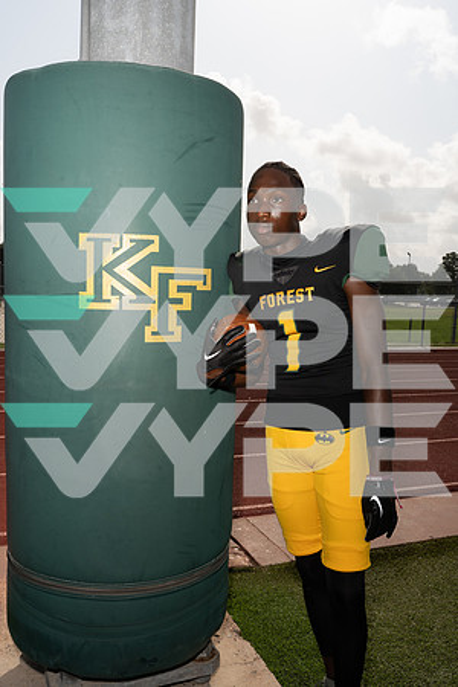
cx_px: 229
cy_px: 344
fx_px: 611
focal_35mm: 32
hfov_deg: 41.1
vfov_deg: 58.7
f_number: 11
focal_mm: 32
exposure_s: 1/250
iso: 100
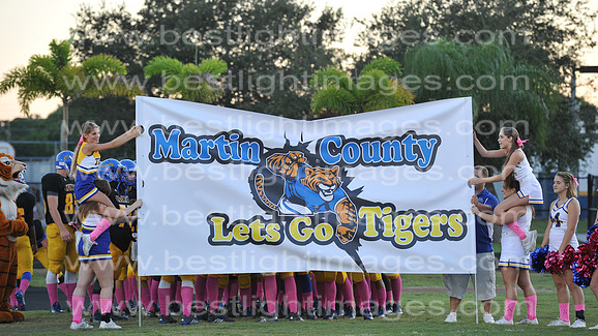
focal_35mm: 184
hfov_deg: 11.7
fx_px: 2917
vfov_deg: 6.6
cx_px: 299
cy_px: 195
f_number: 4
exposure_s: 1/400
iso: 1250
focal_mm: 175
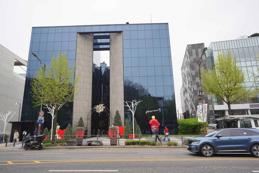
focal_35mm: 24
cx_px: 130
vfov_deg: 53.1
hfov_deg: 73.7
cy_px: 86
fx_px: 173
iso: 100
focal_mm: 24
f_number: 5.6
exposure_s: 1/100
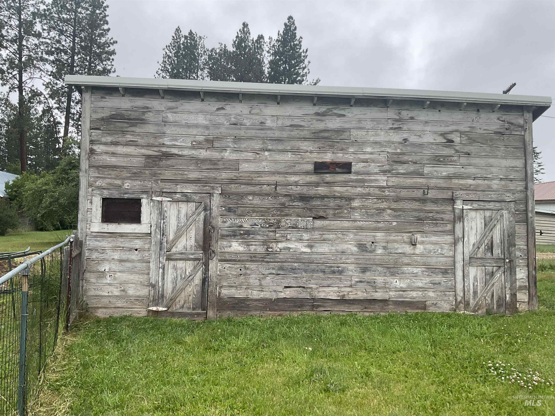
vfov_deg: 48.2
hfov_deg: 61.7
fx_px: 465
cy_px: 208
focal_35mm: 29
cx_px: 278
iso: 16
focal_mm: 3
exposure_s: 1/997
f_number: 1.8
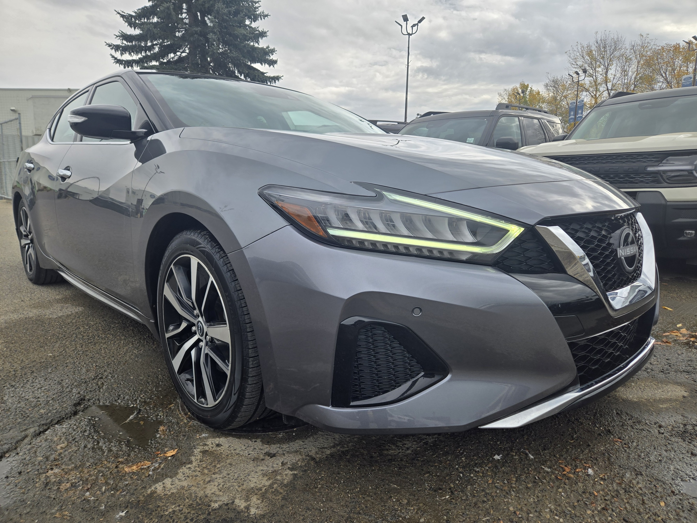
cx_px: 348
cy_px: 262
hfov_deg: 73.9
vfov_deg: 58.9
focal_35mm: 23
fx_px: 463
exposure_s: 1/1199
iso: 25
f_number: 1.8
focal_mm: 5.4
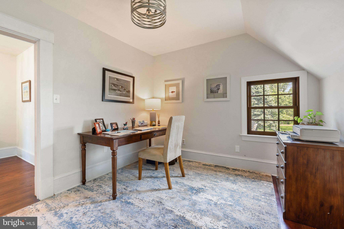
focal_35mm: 15
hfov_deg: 100.4
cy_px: 114
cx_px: 172
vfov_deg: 77.3
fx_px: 143
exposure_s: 1.3
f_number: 8
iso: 400
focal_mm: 10
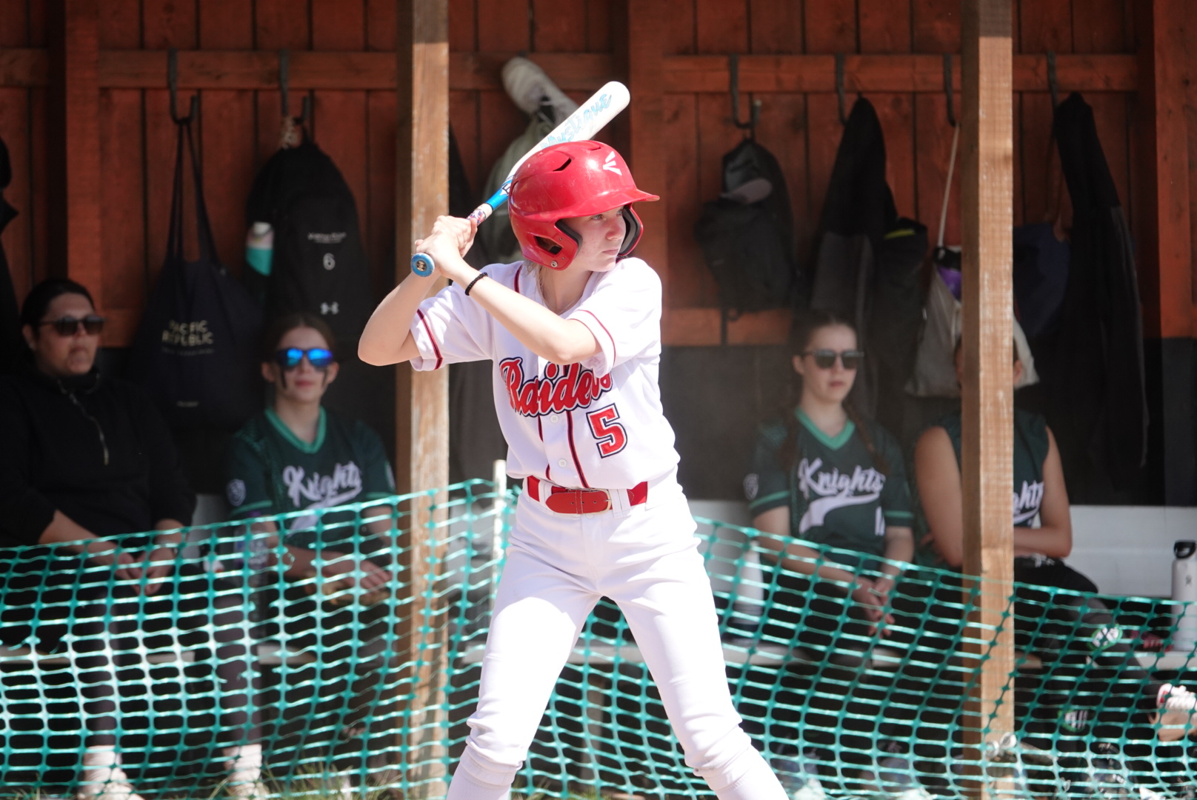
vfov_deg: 2.8
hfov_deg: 4.2
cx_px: 598
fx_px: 16403
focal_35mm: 493
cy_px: 400
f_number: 4
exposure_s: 1/1000
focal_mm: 180.69
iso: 200
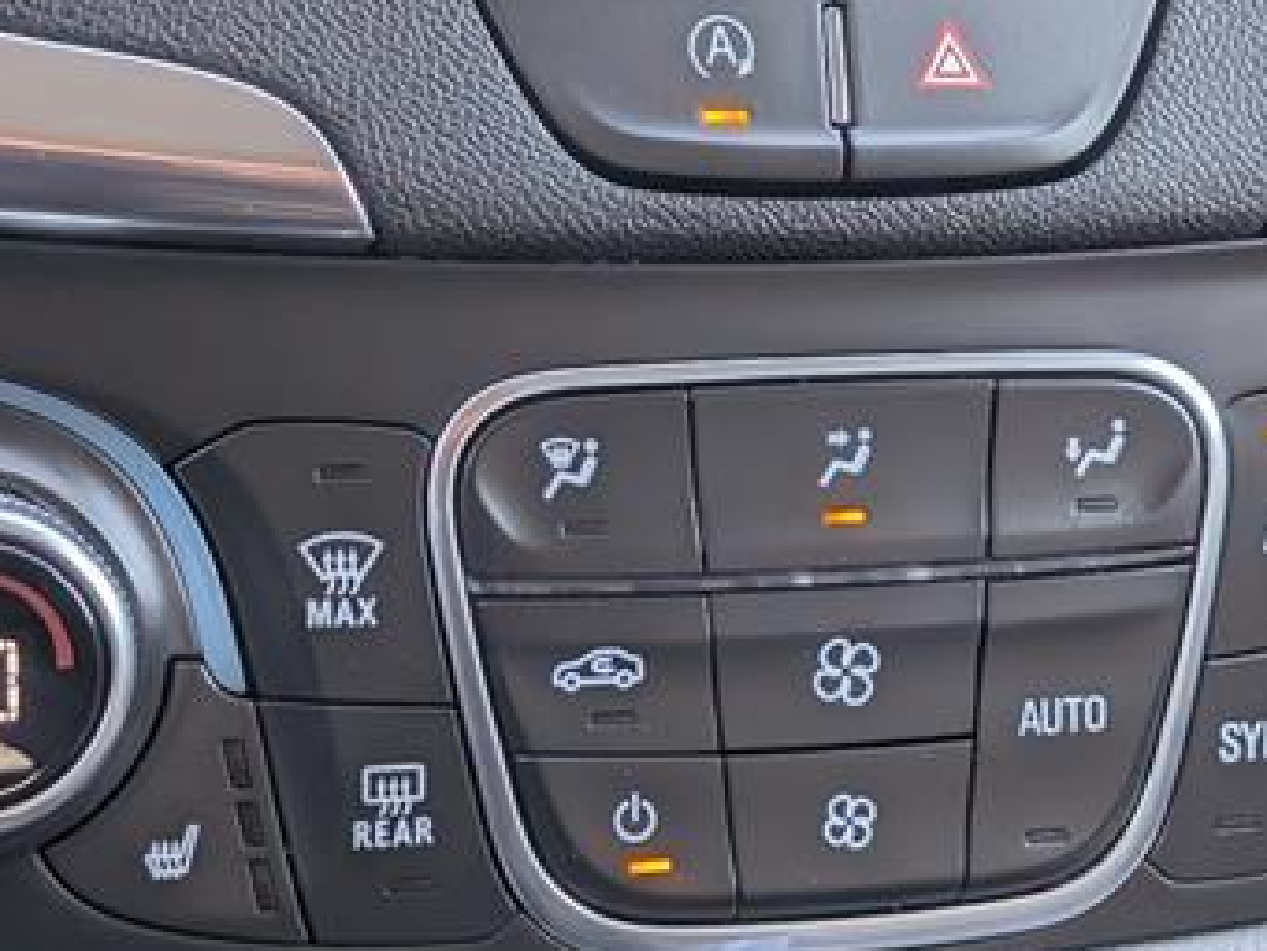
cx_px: 758
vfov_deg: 16.1
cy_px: 587
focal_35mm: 92
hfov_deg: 21.3
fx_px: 3369
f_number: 1.68
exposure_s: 1/476
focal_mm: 6.9
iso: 269
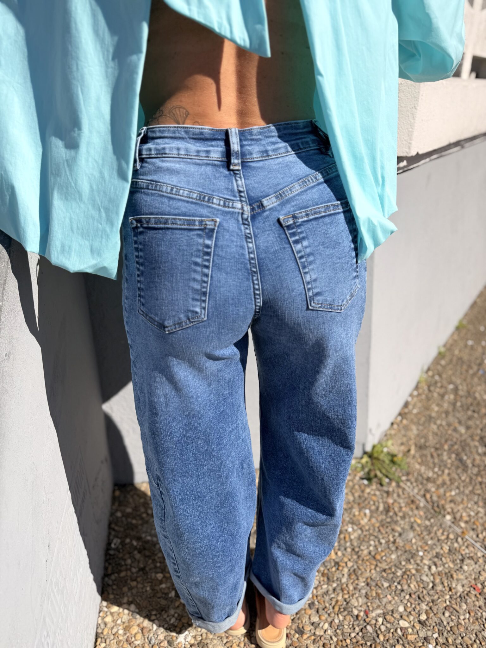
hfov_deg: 56.8
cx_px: 243
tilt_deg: -27.5
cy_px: 324
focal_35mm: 24
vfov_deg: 71.6
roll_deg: -0.3
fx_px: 449
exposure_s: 1/6711
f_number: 1.78
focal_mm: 6.76
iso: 80
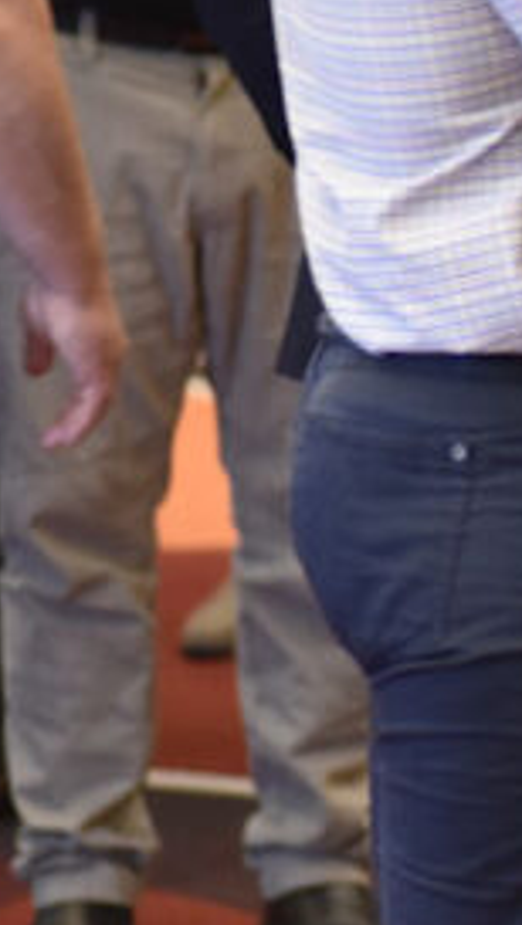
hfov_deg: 3.1
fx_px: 9650
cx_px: 1274
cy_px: -75
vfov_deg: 5.5
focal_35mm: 393
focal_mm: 100
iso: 2800
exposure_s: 1/125
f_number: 2.8
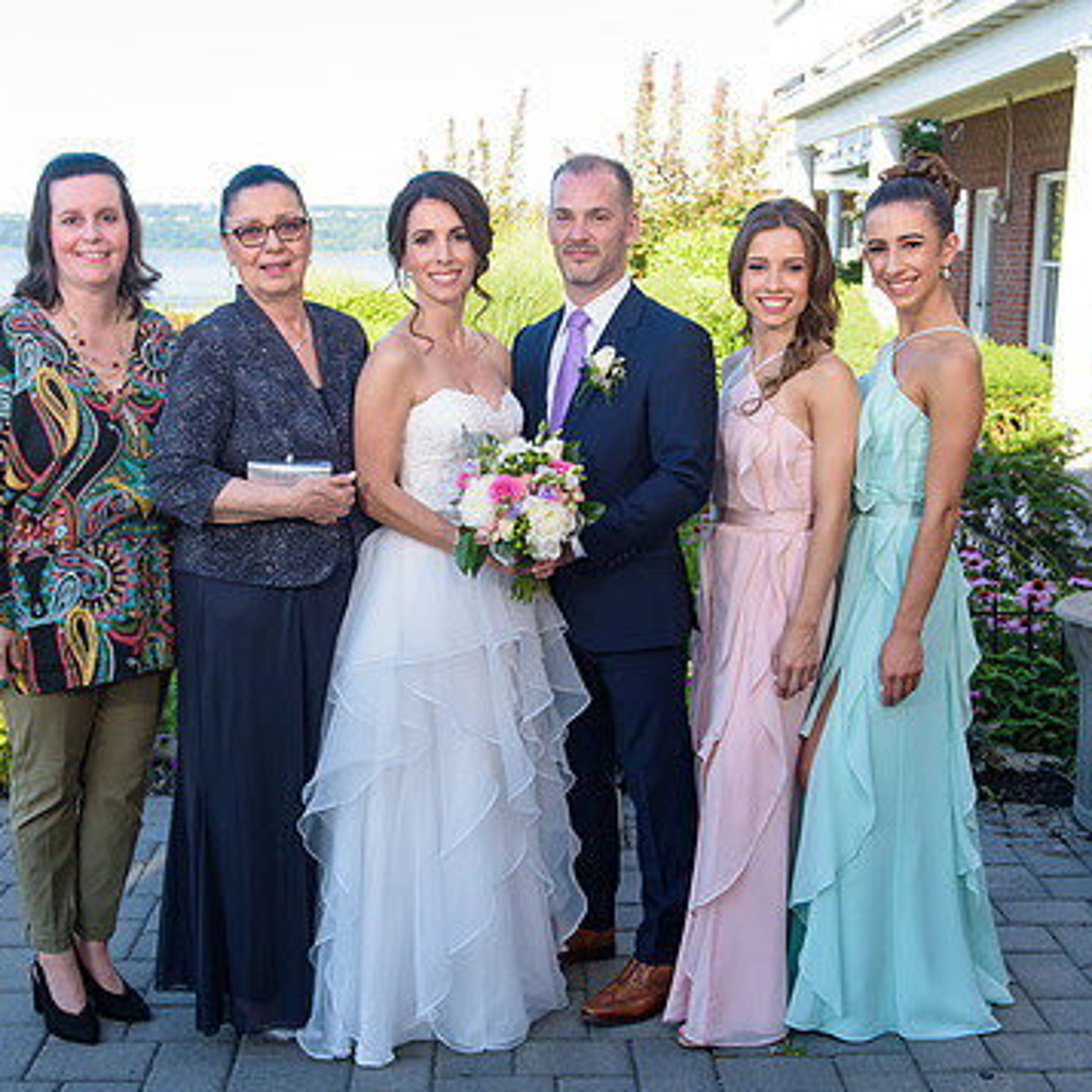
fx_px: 1677
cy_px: 558
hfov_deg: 36.1
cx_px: 532
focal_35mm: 47
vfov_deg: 36.1
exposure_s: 1/250
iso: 200
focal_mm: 34
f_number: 4
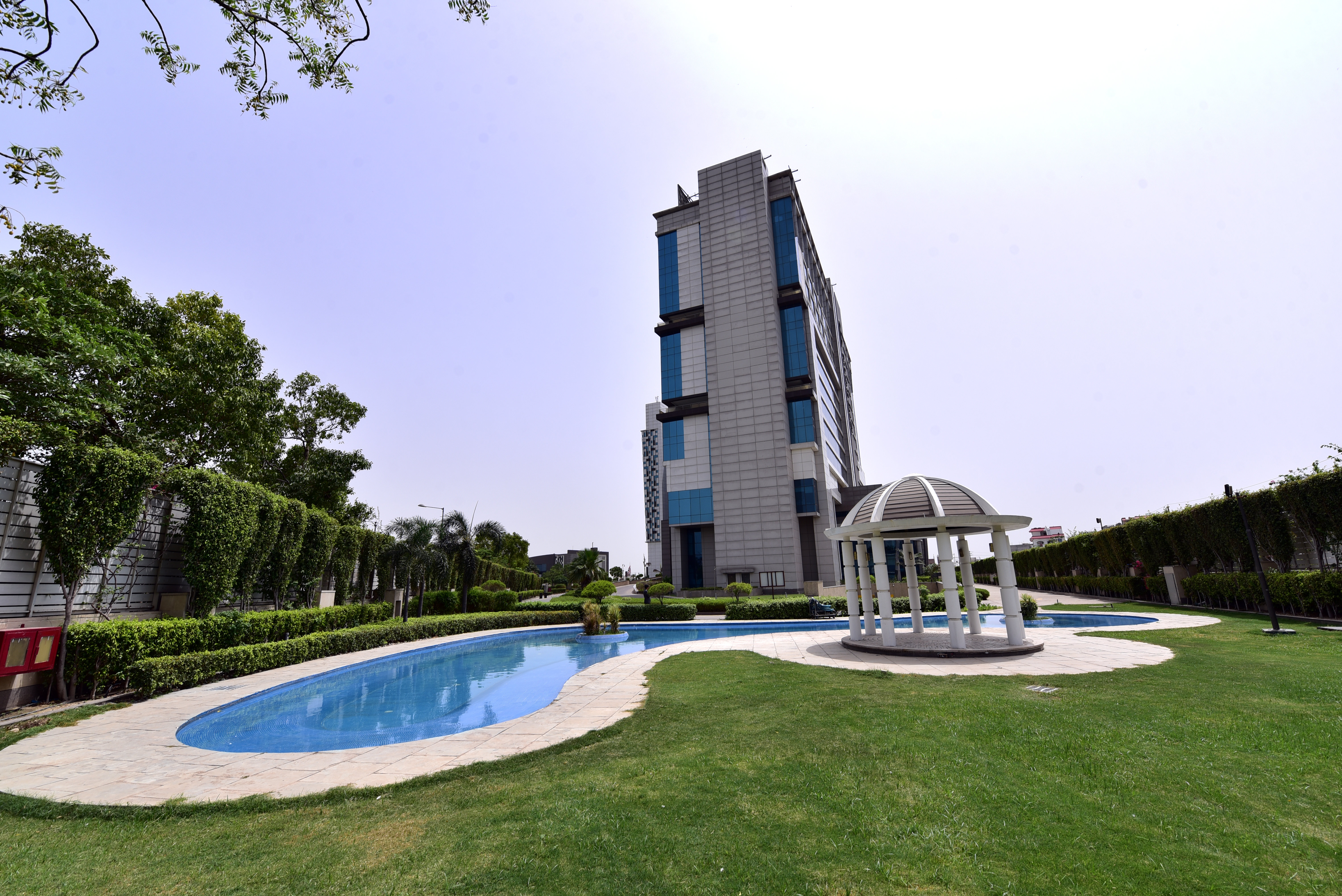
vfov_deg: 81.3
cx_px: 671
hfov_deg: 104.2
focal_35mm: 14
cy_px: 448
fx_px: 522
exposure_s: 1/125
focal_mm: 14
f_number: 10
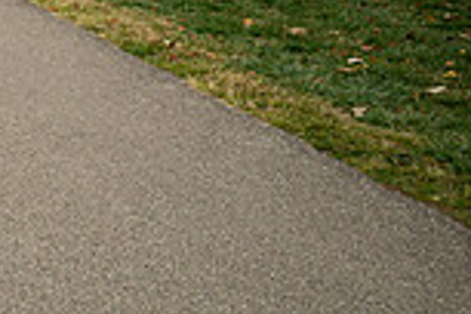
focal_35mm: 91
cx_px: -416
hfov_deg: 17.4
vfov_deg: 14.9
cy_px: 245
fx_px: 1190
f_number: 2.8
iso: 200
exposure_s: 1/500
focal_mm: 24
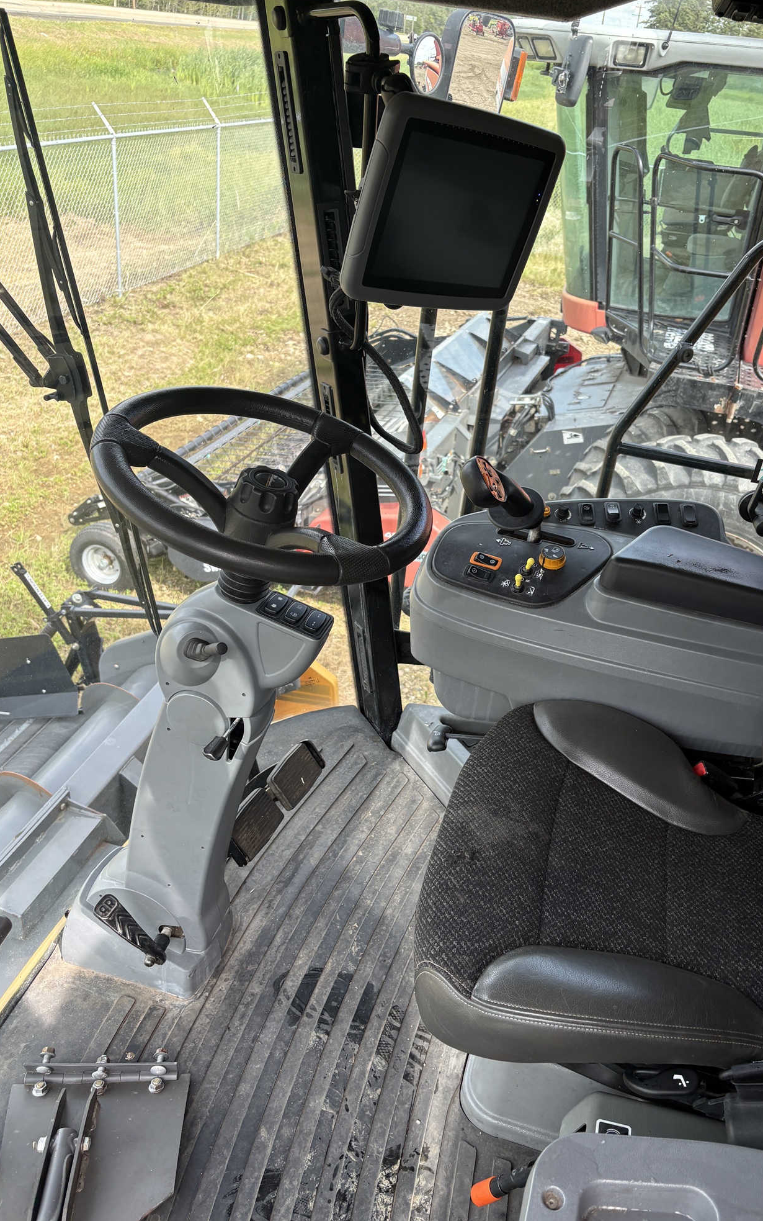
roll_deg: -9.2
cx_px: 442
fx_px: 931
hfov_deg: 44.4
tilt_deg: -29.6
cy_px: 602
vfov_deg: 66.5
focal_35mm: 28
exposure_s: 1/361
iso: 50
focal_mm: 5.96
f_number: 1.6
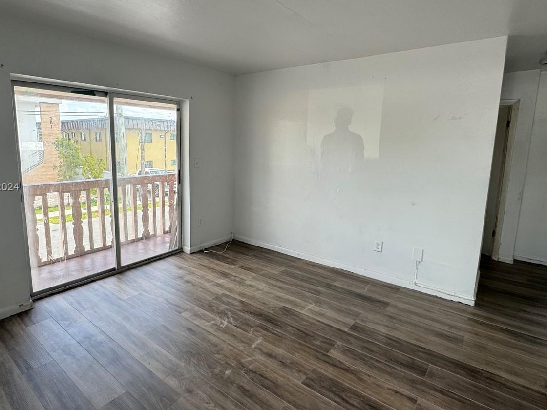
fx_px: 316
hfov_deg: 81.6
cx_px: 253
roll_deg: -1.6
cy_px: 188
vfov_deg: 65.9
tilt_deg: -8.2
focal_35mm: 20
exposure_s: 1/135
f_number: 2.2
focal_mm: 2.22
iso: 40
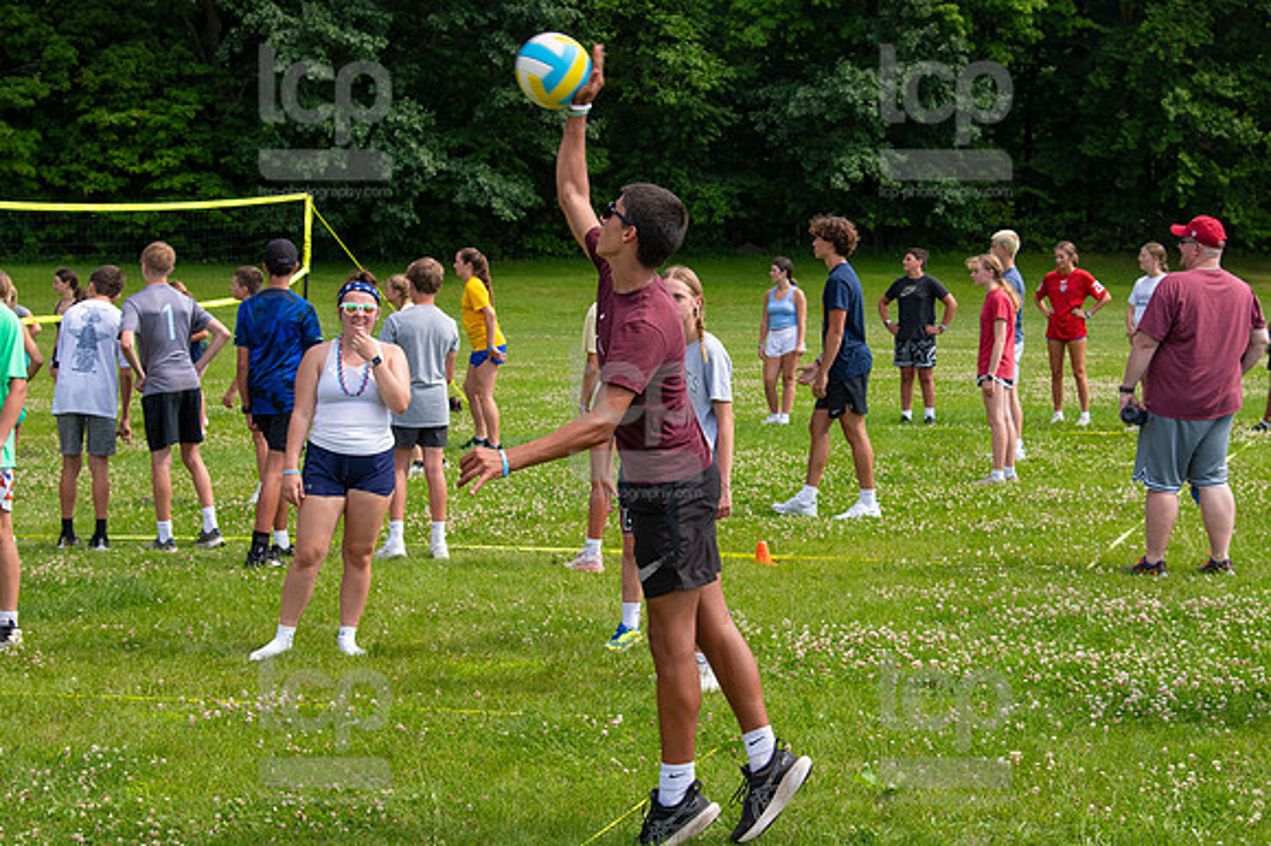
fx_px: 2540
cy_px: 423
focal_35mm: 72
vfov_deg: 18.9
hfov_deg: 28.1
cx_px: 636
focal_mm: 48
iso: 250
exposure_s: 1/800
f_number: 5.6
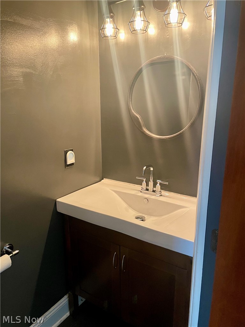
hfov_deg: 53.1
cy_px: 164
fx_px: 245
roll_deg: -0.5
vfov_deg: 67.3
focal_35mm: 26
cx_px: 122
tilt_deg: -13.6
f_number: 1.6
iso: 500
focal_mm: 4.2
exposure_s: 1/60
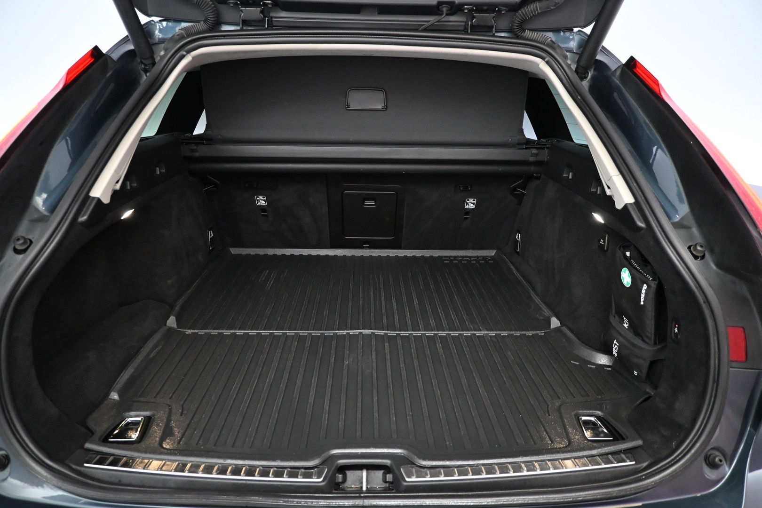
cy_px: 254
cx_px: 381
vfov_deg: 53.1
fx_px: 508
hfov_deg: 73.7
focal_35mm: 24
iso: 3600
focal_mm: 16
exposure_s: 1/60
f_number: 3.5
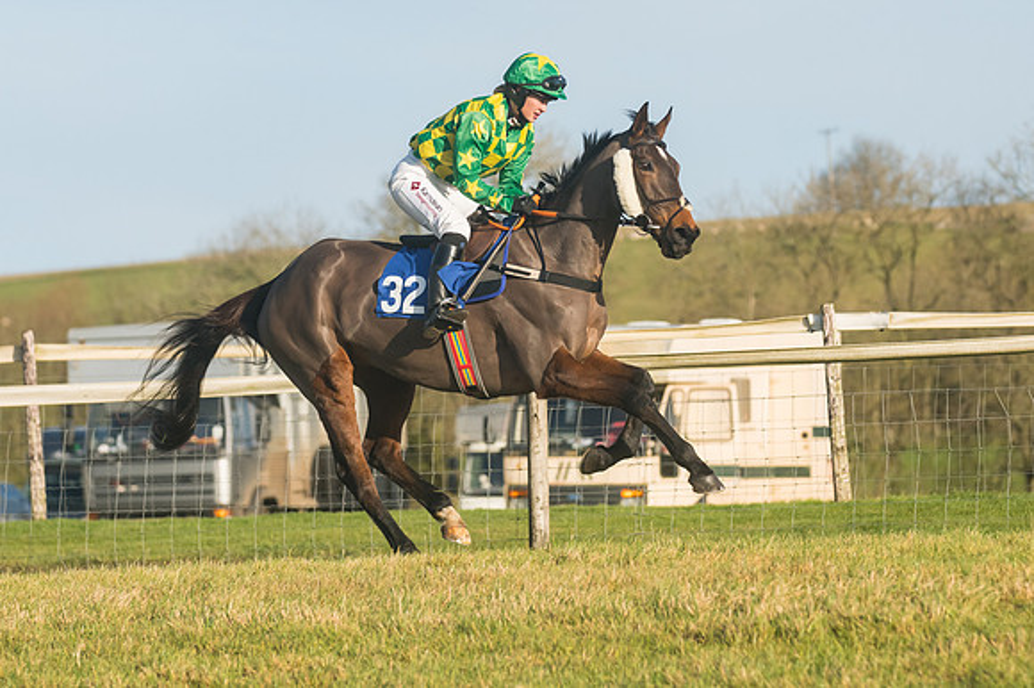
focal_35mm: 255
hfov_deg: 8.1
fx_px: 7320
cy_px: 344
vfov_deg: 5.4
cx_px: 517
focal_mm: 170
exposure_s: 1/5000
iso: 400
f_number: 5
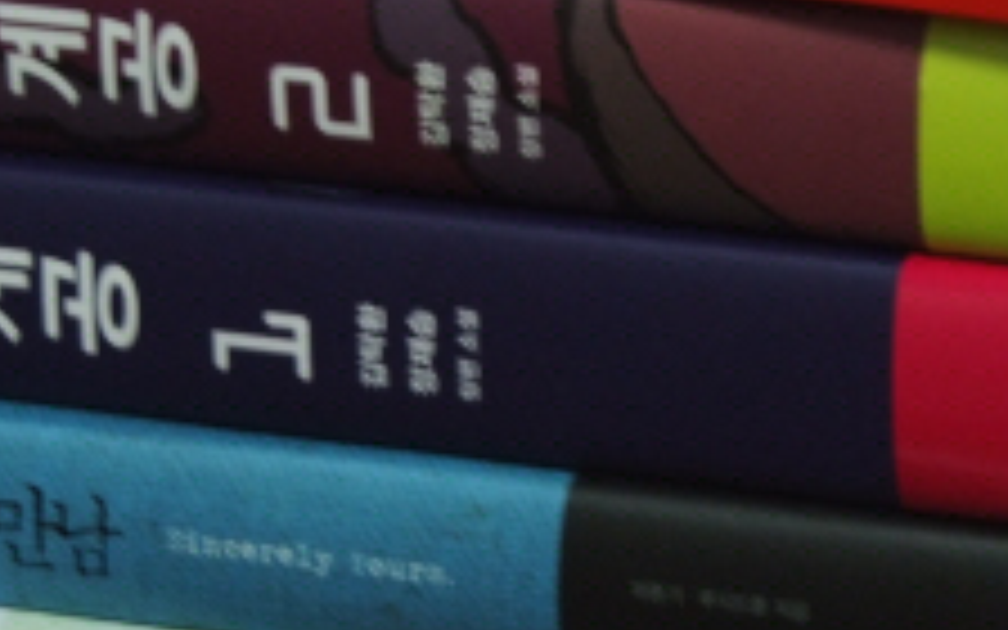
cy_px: 632
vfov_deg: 5.3
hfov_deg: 8.5
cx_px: 446
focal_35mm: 247
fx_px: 6785
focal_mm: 45
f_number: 5.3
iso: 400
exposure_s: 1/4.5
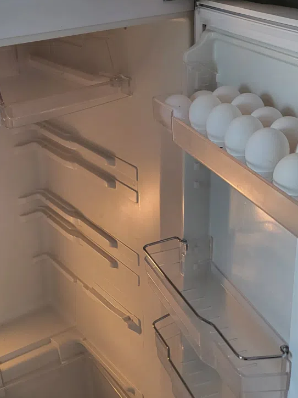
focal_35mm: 49
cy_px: 132
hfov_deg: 28.6
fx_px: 562
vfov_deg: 38.5
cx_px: 36
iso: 200
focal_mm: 4.25
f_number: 1.8
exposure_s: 1/100
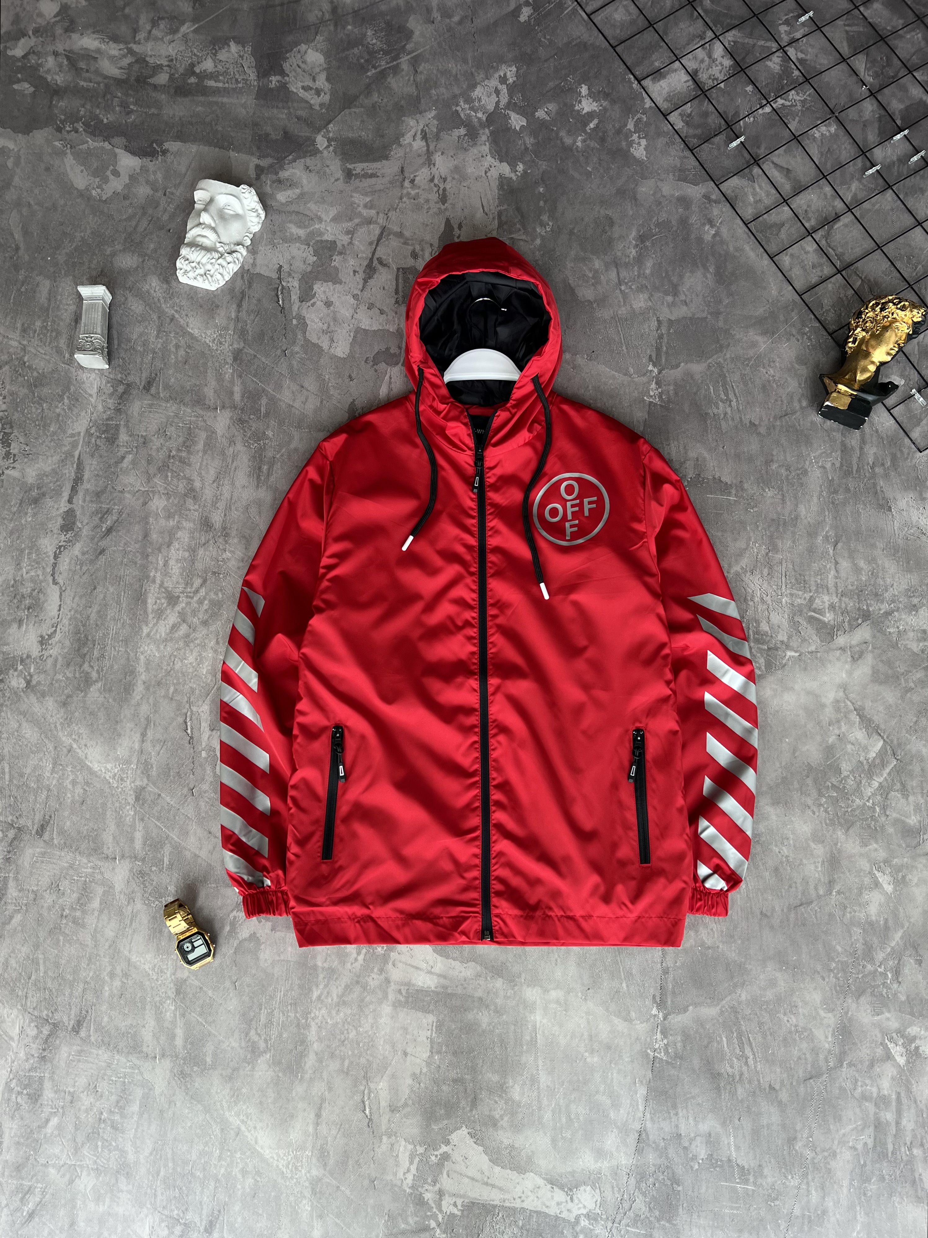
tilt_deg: -78.5
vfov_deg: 67.3
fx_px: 929
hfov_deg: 53.1
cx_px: 464
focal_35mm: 26
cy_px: 619
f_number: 1.5
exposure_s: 1/360
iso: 50
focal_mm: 5.7
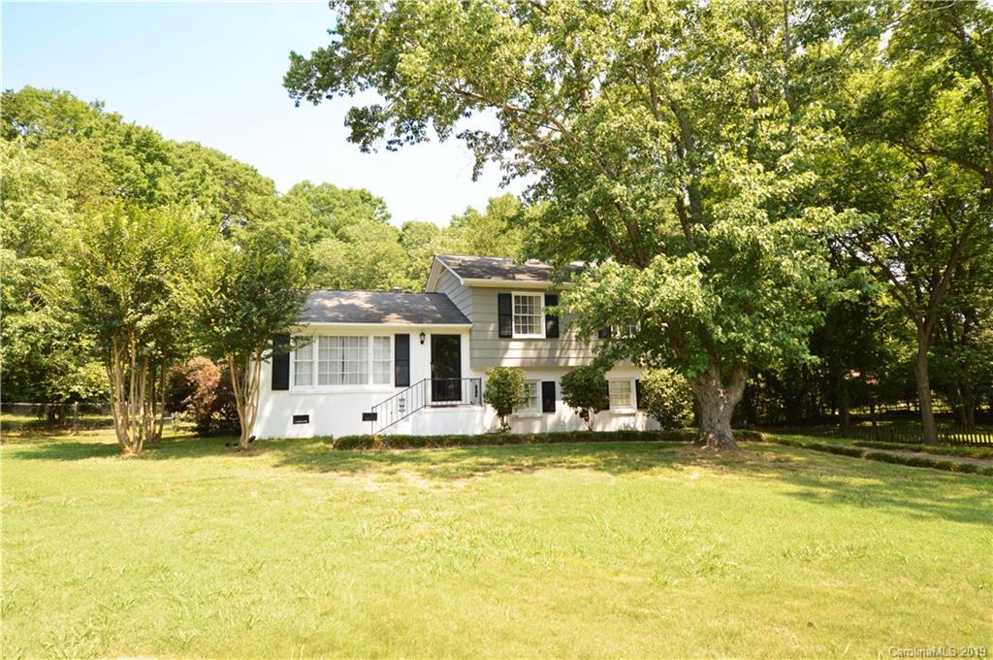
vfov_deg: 63.1
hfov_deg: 85.5
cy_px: 330
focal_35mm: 20
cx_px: 496
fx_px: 537
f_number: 5
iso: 100
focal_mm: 13
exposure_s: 1/125
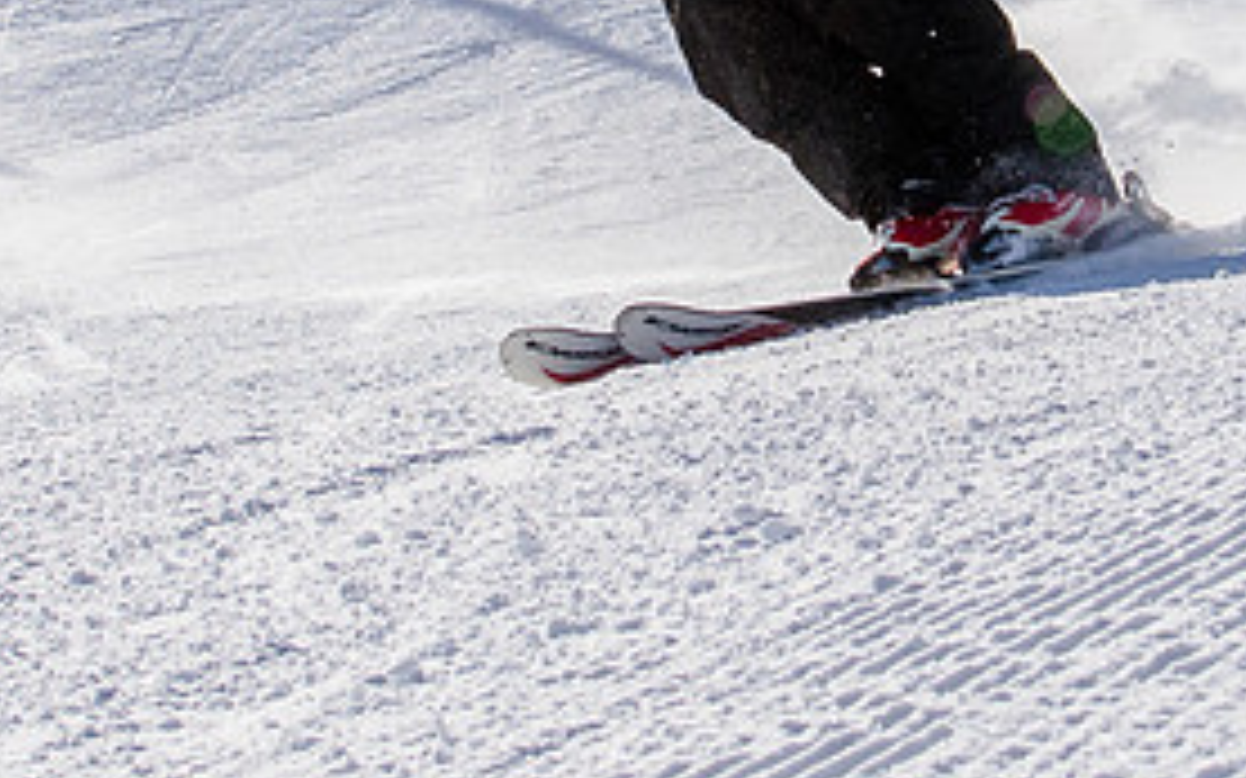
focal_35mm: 160
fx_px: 5432
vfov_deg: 8.1
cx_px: 819
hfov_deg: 13.1
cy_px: -16
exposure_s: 1/1000
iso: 160
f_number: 8
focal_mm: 28
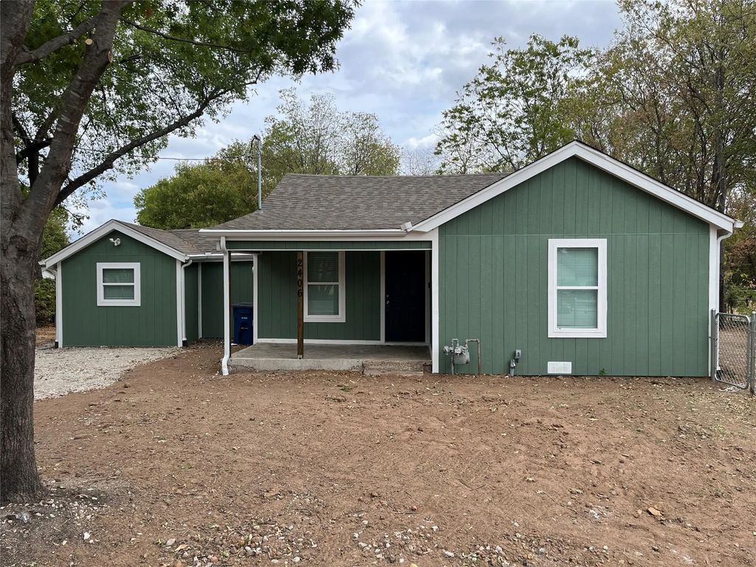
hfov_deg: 67.3
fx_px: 568
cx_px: 378
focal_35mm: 26
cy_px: 284
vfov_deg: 53.1
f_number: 1.6
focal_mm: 5.1
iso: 50
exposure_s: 1/1558
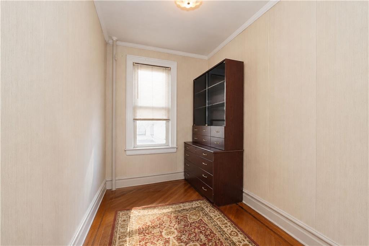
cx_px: 184
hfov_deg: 100.4
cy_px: 123
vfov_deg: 77.3
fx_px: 154
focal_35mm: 15
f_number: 8
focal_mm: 10
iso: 1600
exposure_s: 1/125
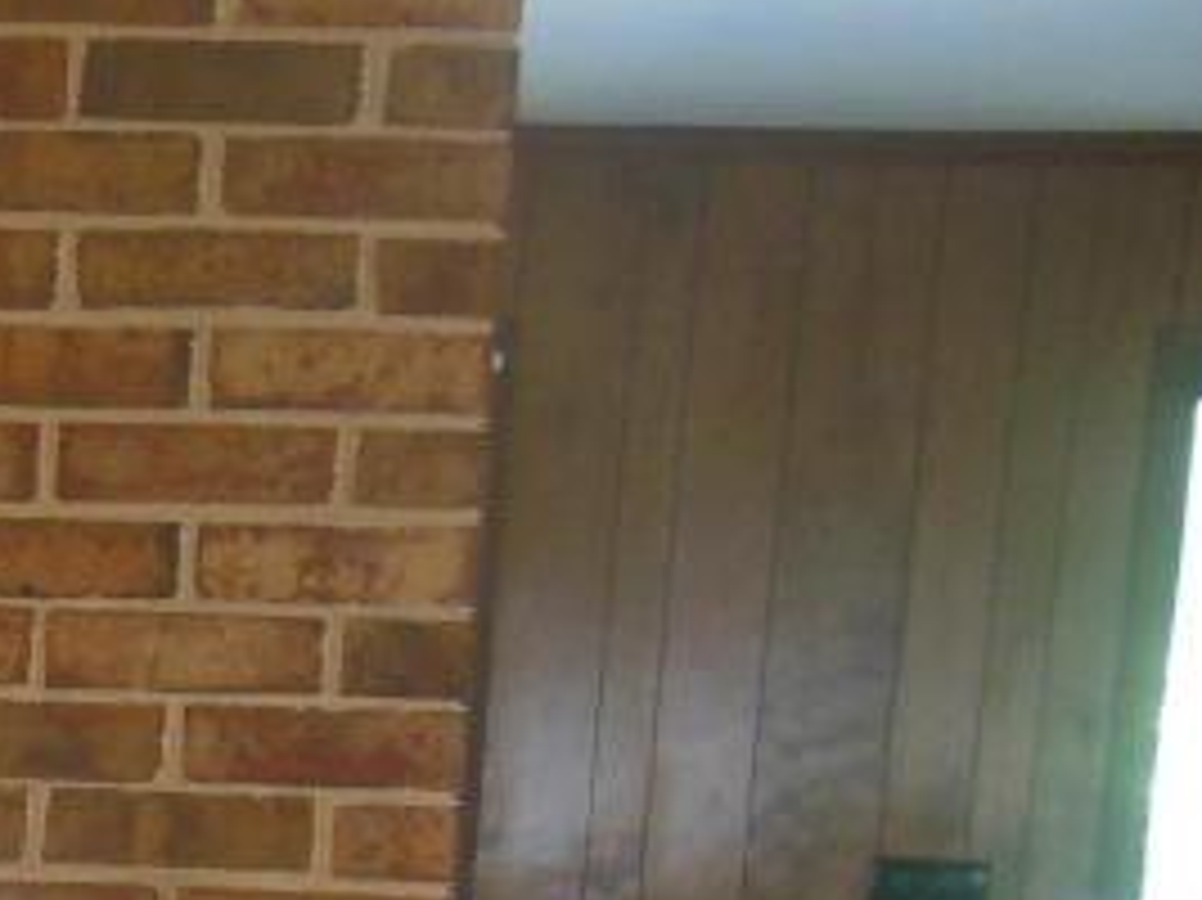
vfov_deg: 14.6
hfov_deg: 17.7
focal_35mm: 96
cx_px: -747
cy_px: 1246
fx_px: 3332
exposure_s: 1/10
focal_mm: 4.5
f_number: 3.5
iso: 400
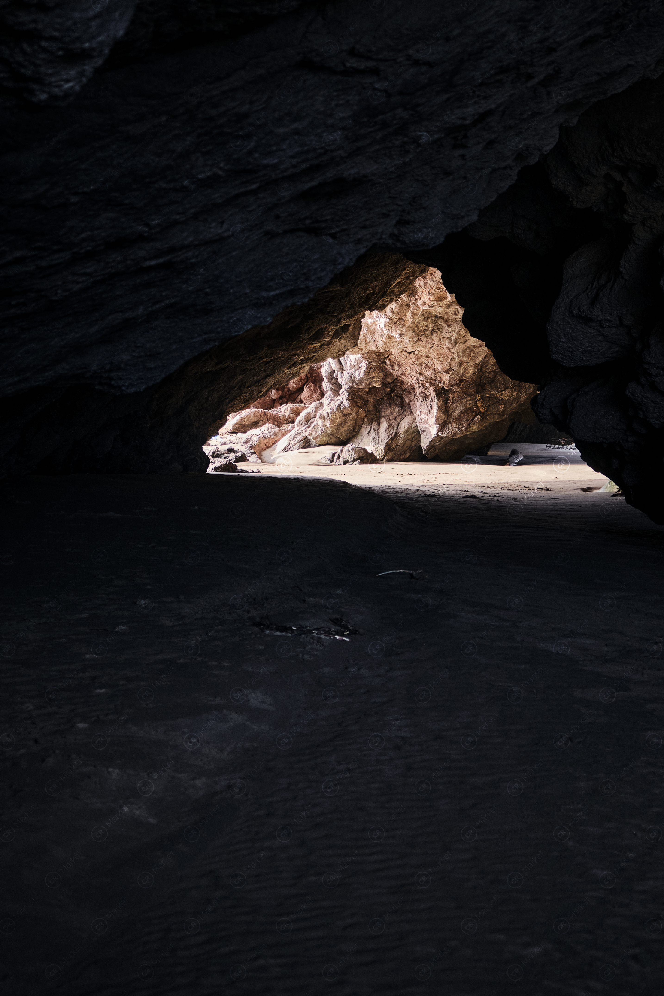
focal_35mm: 72
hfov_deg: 18.9
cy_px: 391
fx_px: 1992
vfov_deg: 28.0
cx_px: 421
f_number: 4.5
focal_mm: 34.3
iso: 500
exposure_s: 1/80
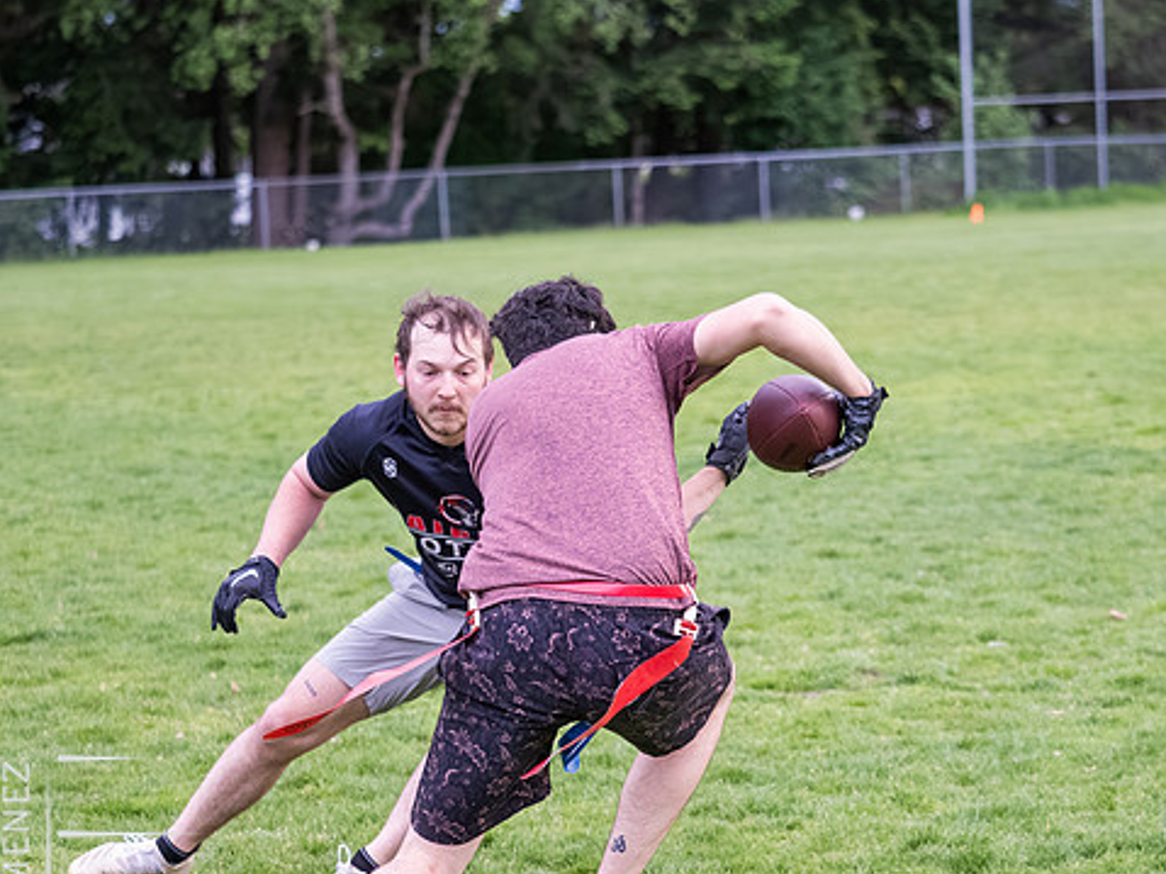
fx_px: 4647
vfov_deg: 10.7
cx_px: 628
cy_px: 491
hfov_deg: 14.3
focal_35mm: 138
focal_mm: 57
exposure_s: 1/1250
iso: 2000
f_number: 2.8
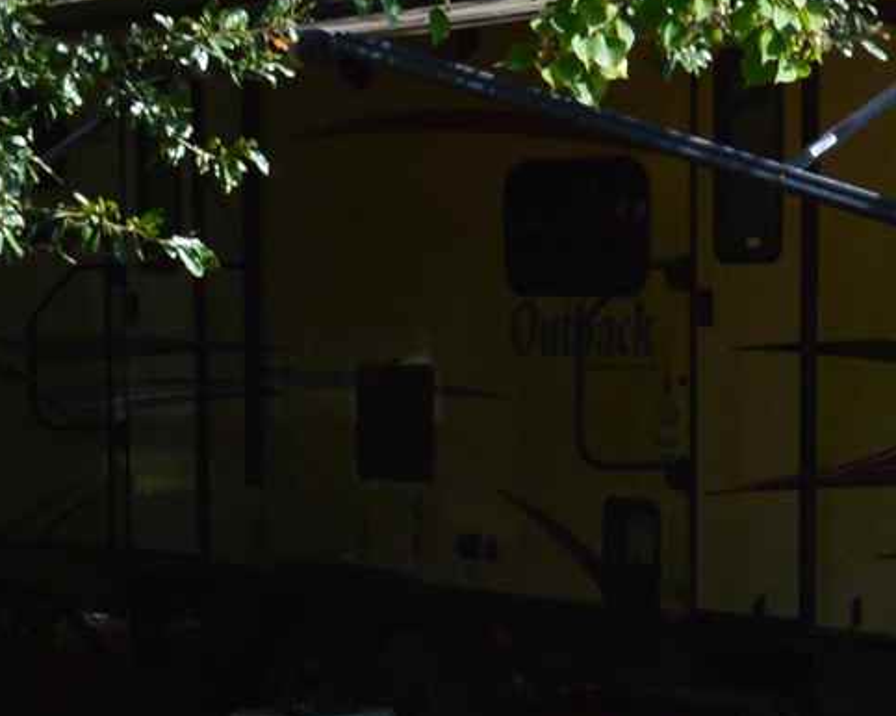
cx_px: 245
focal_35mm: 197
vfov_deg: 7.6
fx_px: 5222
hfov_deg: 9.8
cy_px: 1300
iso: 400
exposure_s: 1/320
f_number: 10
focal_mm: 22
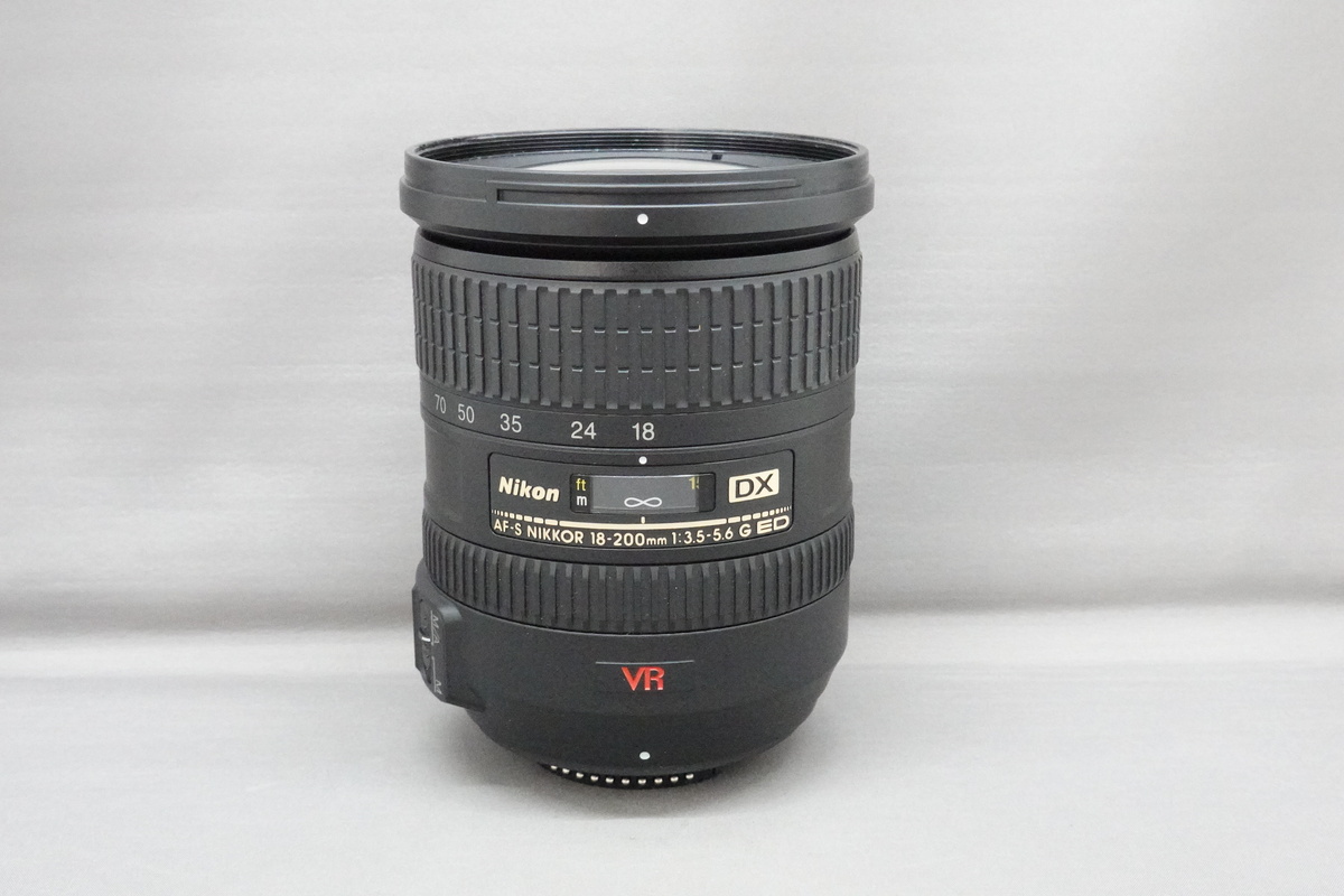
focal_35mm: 46
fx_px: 1717
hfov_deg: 42.7
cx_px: 672
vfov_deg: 29.2
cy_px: 448
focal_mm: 16.86
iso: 6400
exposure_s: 1/50
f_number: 8
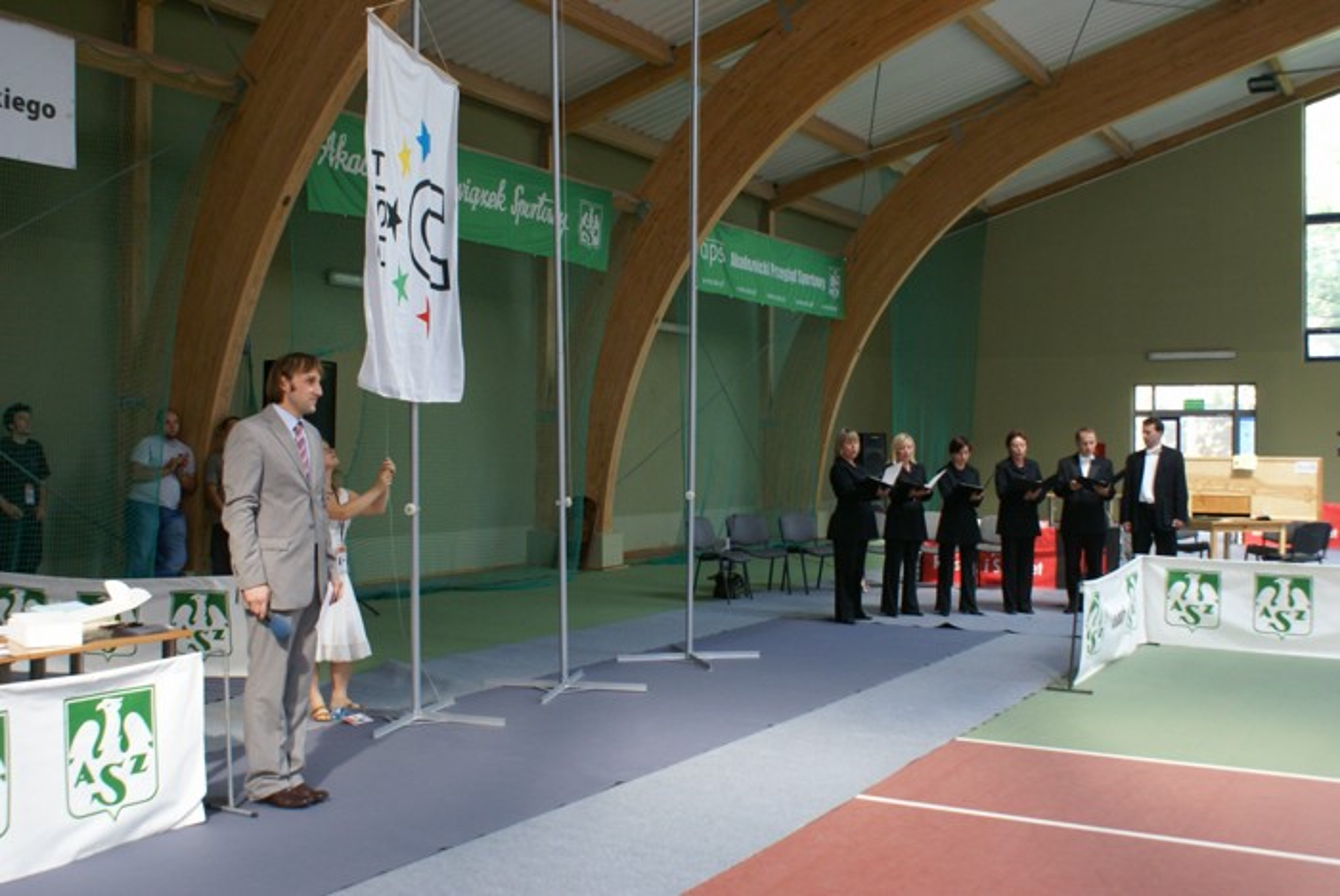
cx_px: 670
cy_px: 448
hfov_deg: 53.1
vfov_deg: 36.9
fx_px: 1341
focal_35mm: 36
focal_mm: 24
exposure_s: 1/50
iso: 400
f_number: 5.6
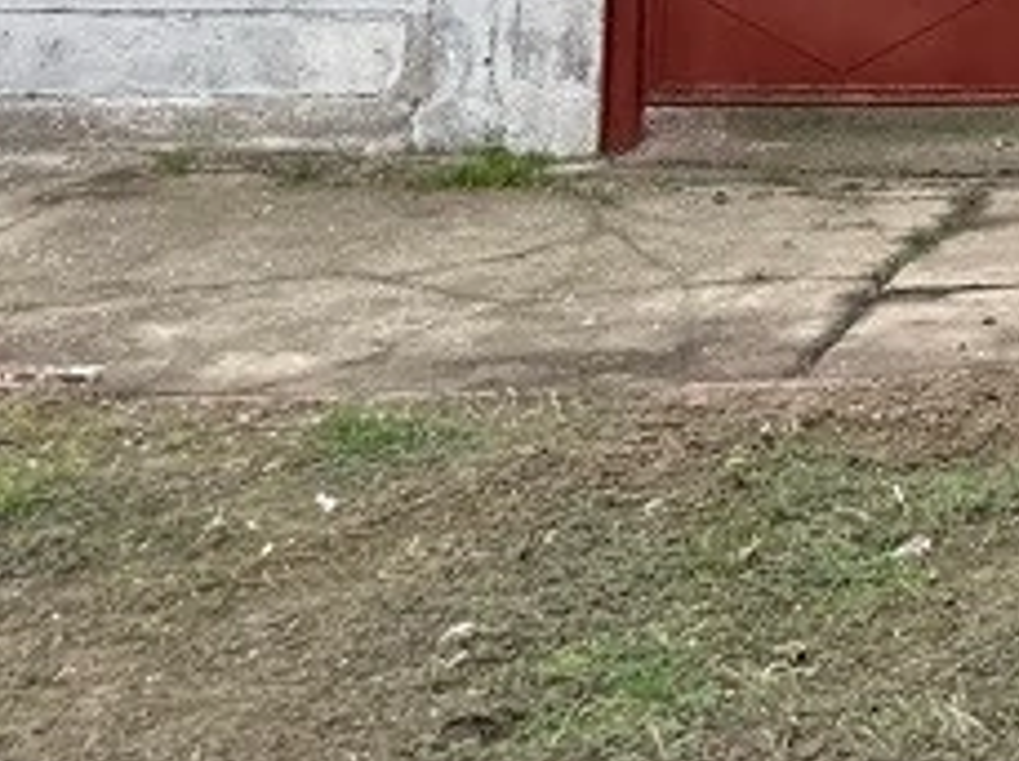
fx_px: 3086
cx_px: 2042
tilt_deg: +3.0
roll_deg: -1.4
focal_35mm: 105
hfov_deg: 15.2
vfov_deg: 12.6
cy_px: -668
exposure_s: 1/1464
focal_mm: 6.76
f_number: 1.78
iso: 100
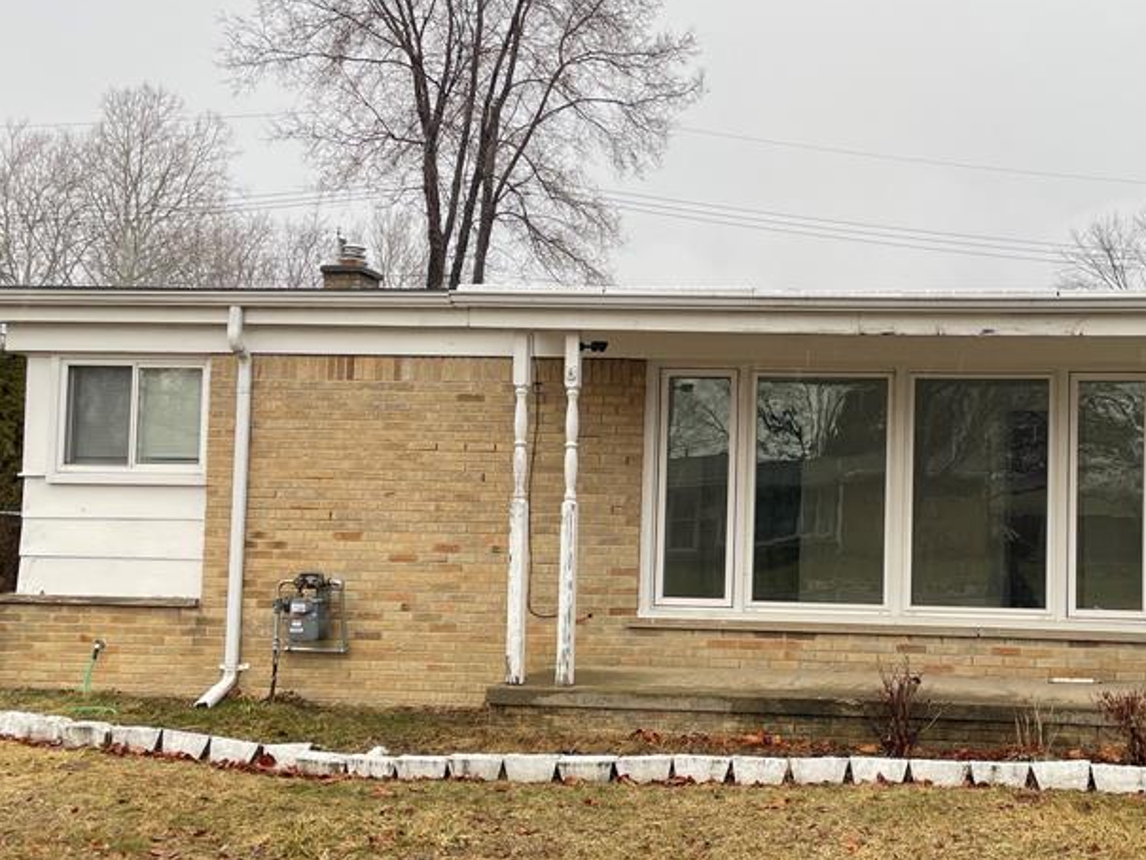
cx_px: 849
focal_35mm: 44
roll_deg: -1.0
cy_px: 441
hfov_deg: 41.8
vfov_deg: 32.9
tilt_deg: +3.9
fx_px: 1457
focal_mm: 4.2
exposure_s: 1/278
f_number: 1.6
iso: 40
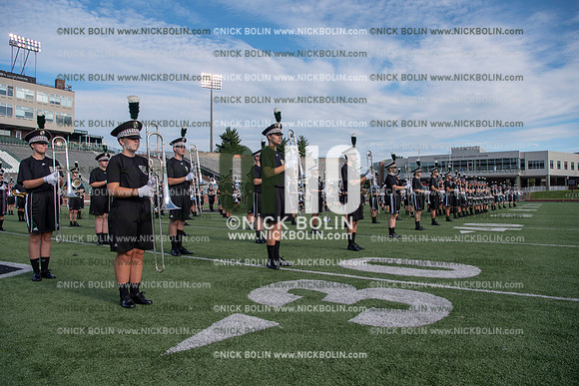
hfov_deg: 73.7
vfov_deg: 53.2
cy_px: 193
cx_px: 290
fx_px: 386
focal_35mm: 24
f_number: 5.6
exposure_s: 1/640
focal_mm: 24
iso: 100
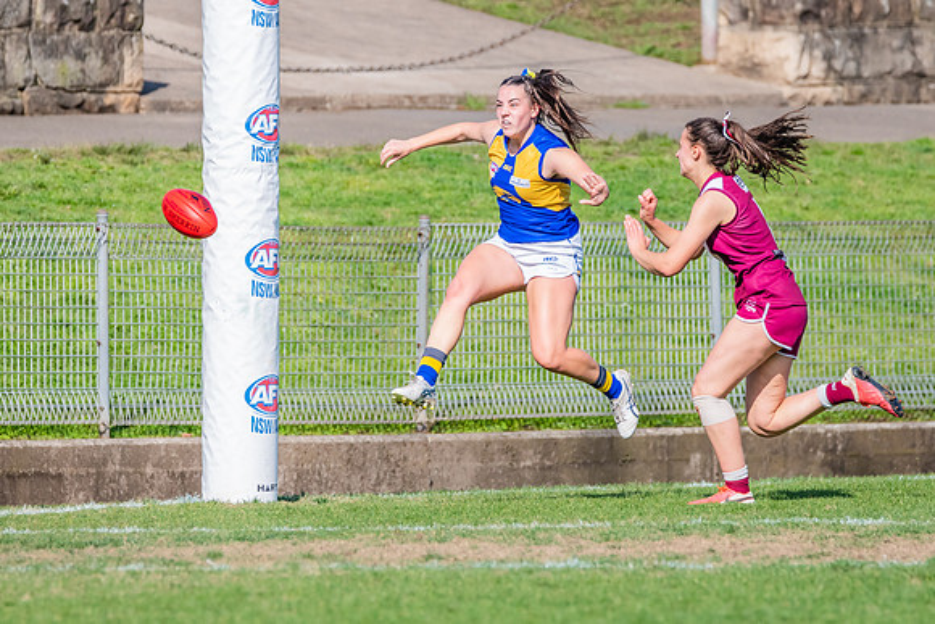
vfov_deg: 2.1
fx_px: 16833
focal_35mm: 648
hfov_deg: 3.2
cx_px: 426
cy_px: 324
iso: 800
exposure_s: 1/1600
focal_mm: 460
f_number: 9
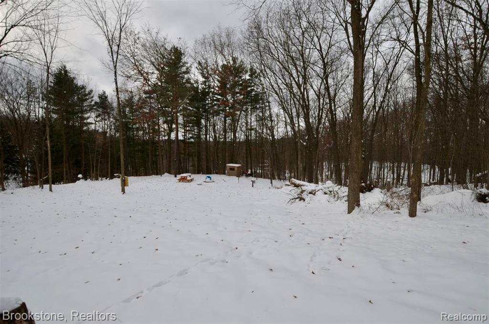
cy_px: 162
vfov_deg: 77.1
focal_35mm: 15
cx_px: 244
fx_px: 203
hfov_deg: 100.5
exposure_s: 1/250
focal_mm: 10
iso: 110
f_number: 8
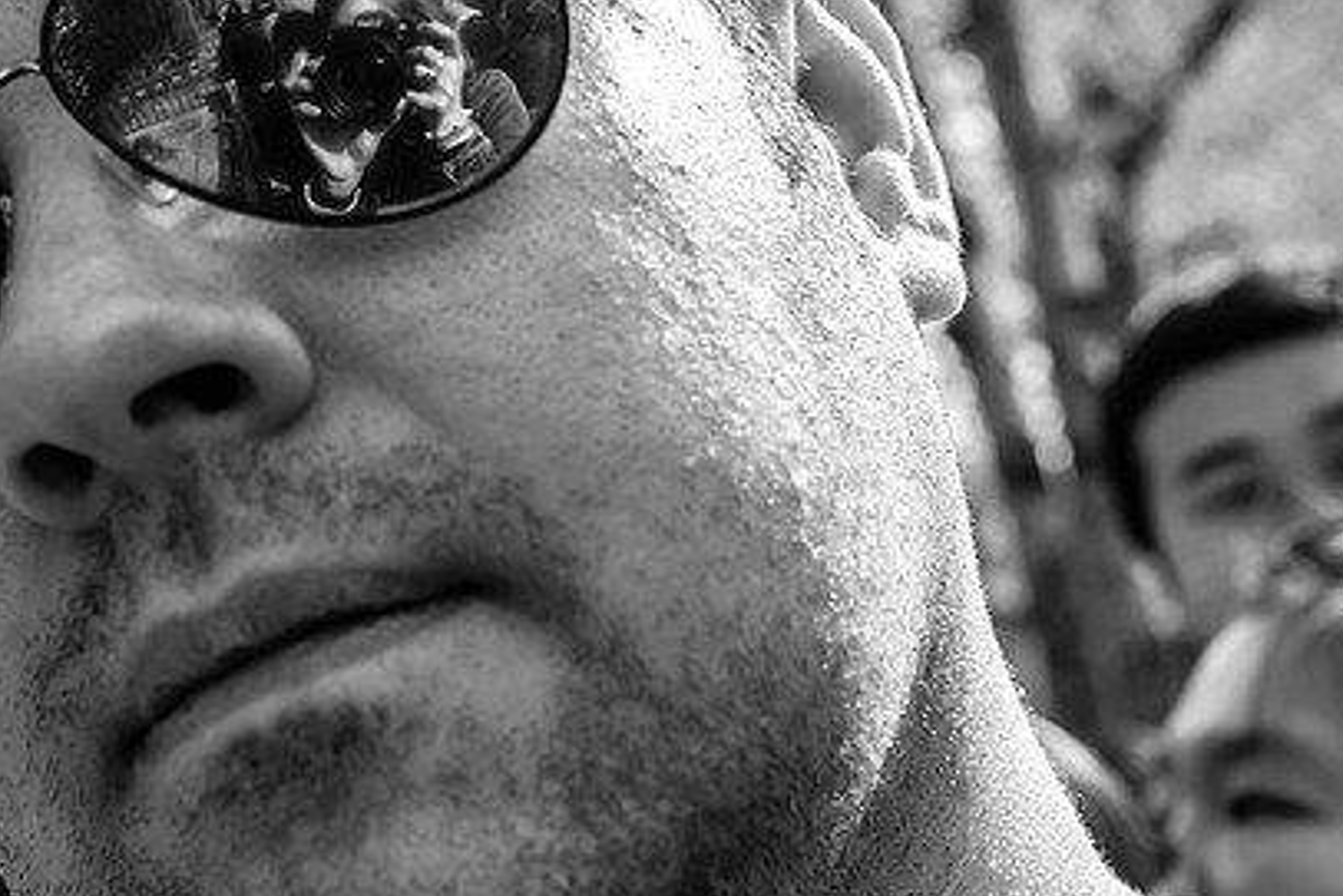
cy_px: 445
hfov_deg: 30.7
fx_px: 2314
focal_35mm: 62
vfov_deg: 21.9
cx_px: 95
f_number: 4
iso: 200
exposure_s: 1/500
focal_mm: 24
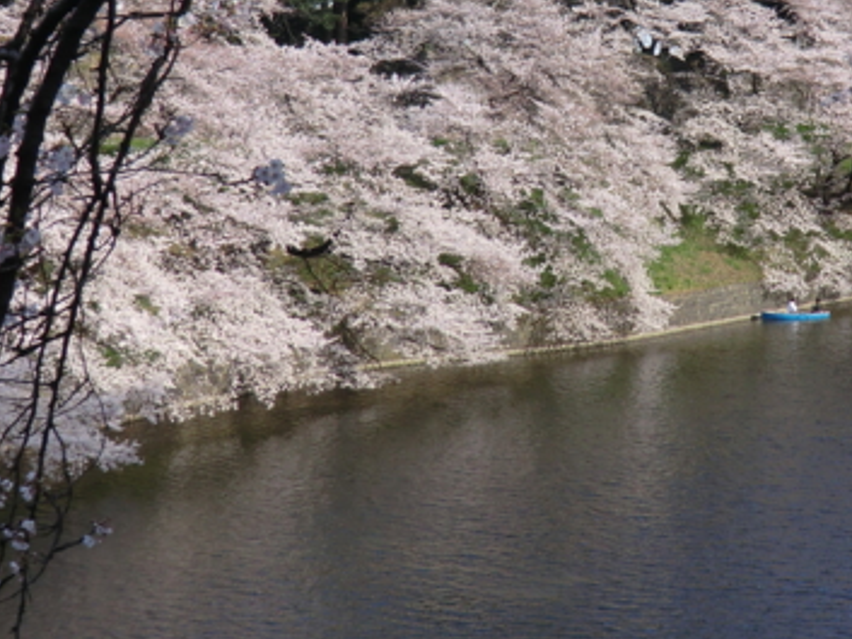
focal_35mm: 77
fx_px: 1896
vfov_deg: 19.0
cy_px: 121
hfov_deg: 24.9
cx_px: 695
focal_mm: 6.1
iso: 64
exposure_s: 1/250
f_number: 3.6
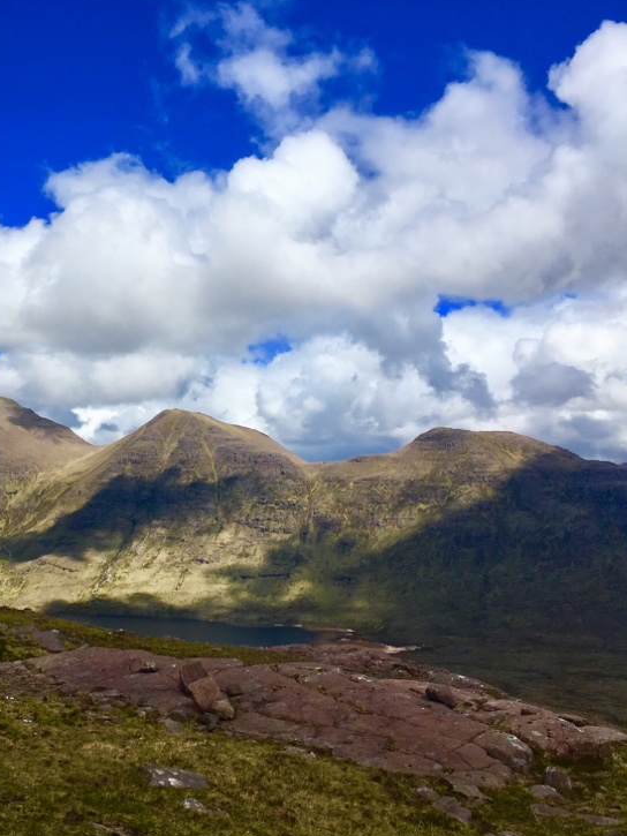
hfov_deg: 35.0
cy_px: 424
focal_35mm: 40
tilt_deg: +2.9
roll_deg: +0.2
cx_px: 143
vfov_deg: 46.8
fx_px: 966
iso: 25
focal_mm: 4.15
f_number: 2.2
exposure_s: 1/2564
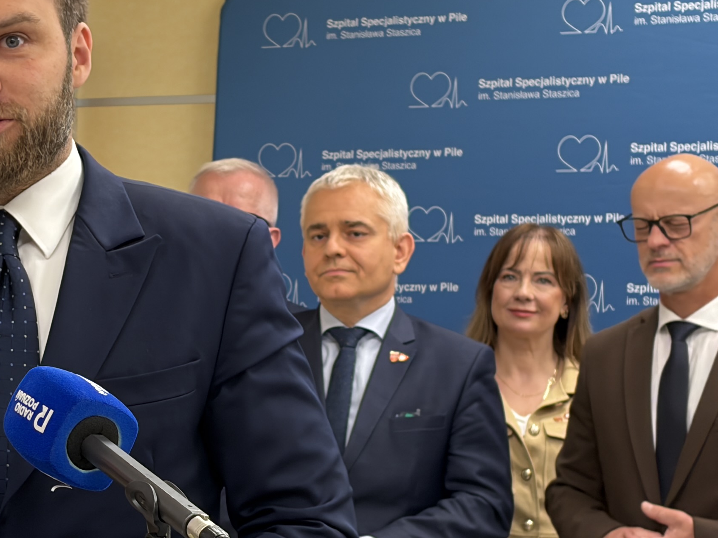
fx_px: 2572
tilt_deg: +1.4
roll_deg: -0.6
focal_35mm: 124
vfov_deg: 11.9
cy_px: 324
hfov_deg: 15.8
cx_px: 146
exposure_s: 1/50
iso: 40
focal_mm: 5.96
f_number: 1.6
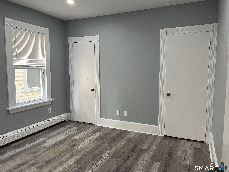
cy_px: 86
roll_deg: +0.4
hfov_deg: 67.3
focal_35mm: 26
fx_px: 172
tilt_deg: -4.6
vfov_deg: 53.1
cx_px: 114
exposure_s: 1/60
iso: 80
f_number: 1.6
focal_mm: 5.1
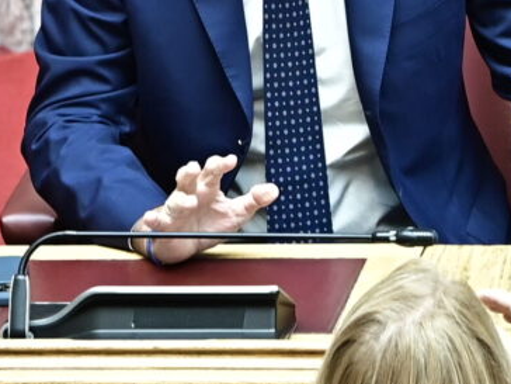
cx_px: 536
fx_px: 11234
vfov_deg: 2.0
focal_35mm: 761
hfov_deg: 2.6
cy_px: -34
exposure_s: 1/100
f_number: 4
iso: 800
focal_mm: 160
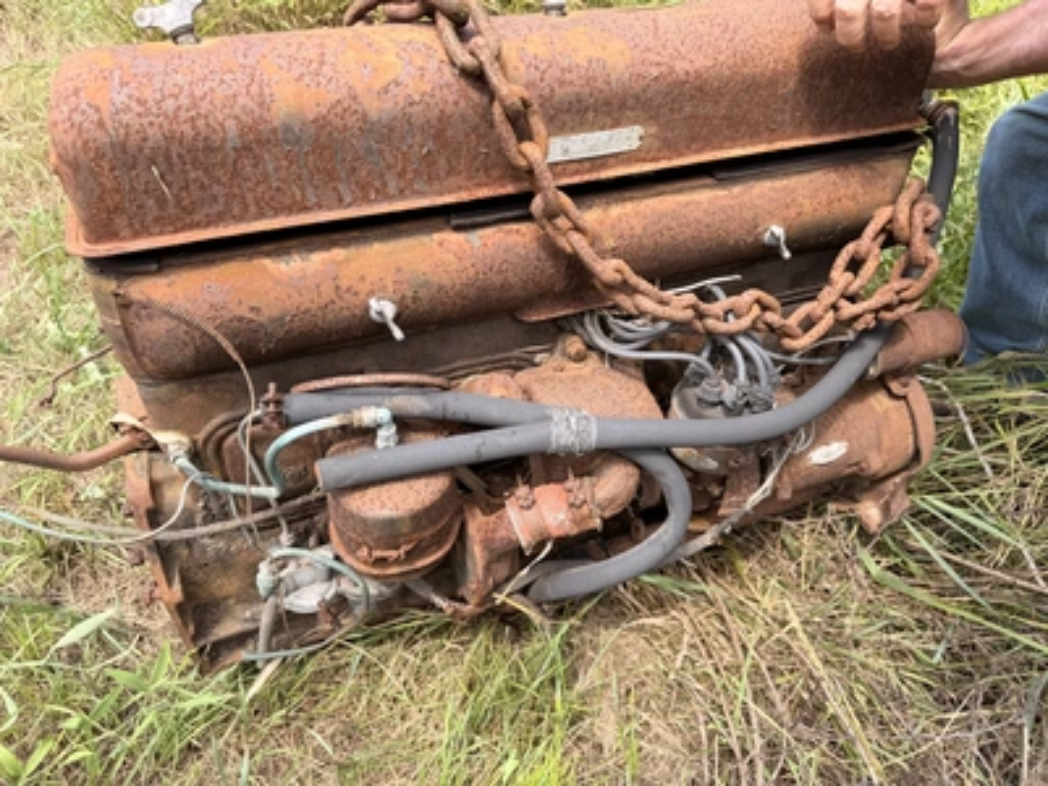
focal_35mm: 24
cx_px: 524
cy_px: 393
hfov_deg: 71.6
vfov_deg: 56.8
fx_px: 727
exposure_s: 1/602
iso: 80
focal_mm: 6.76
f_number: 1.78
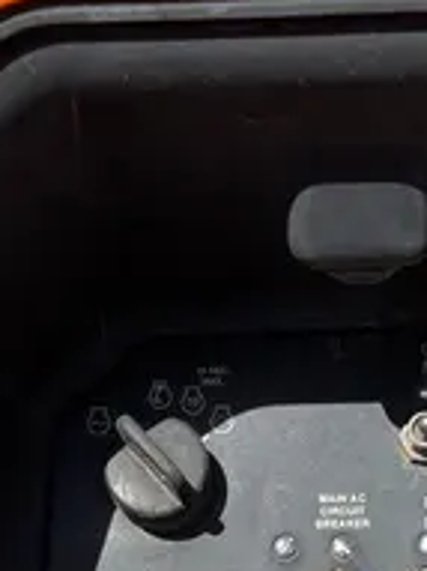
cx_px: 284
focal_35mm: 100
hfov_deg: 14.8
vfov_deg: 17.7
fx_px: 1647
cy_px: 848
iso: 50
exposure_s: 1/2967
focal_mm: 5.1
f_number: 1.6
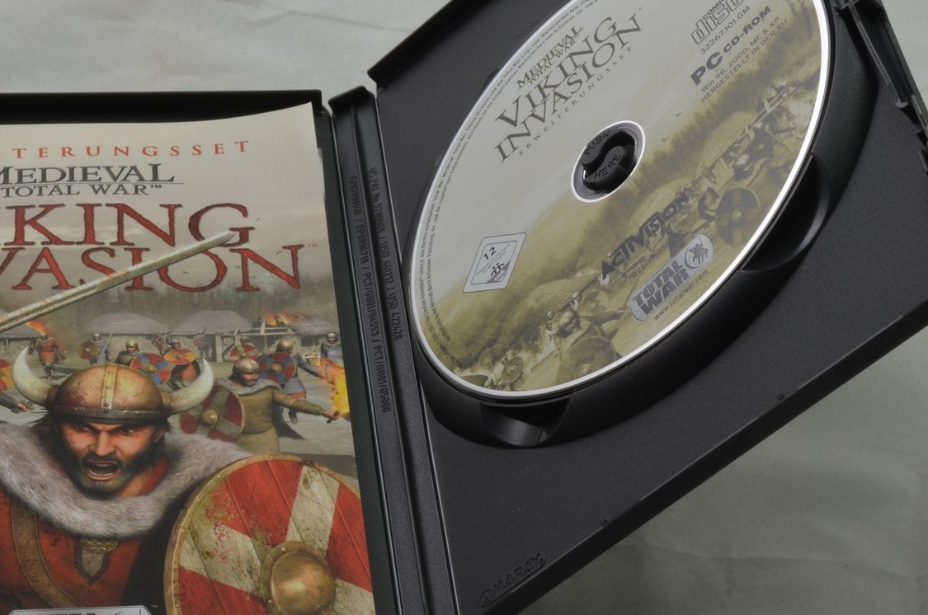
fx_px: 2470
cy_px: 246
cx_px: 365
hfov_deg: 21.2
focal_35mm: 96
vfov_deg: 14.2
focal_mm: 40
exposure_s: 1/2
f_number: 20
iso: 100
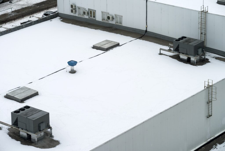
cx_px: 112
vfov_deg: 11.0
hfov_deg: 16.4
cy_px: 76
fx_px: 782
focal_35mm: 125
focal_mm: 125
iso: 400
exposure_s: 1/80
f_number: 8
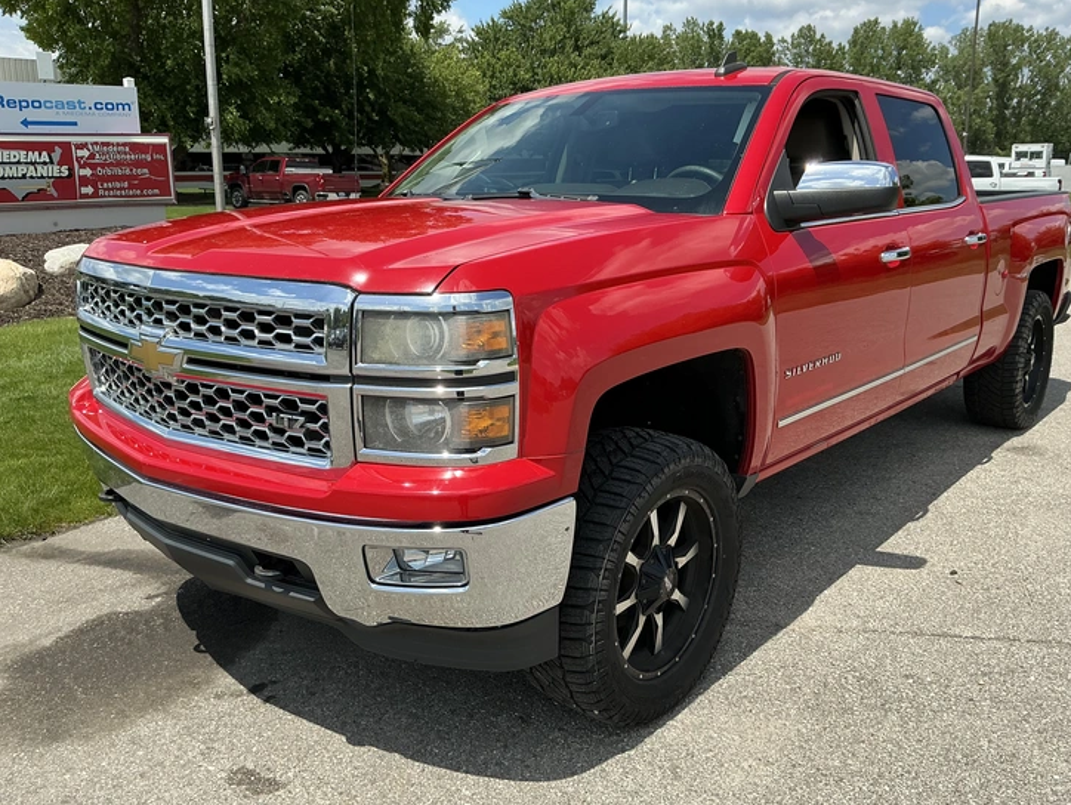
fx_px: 898
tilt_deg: -14.0
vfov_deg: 48.3
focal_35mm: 29
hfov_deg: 61.6
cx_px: 541
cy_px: 405
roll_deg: -0.4
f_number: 1.8
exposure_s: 1/1377
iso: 25
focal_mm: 3
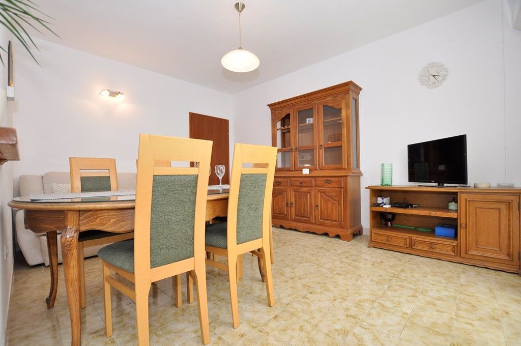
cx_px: 260
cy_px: 173
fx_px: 217
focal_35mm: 15
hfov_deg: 100.5
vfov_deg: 77.2
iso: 400
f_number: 5
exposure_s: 1/60
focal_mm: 10
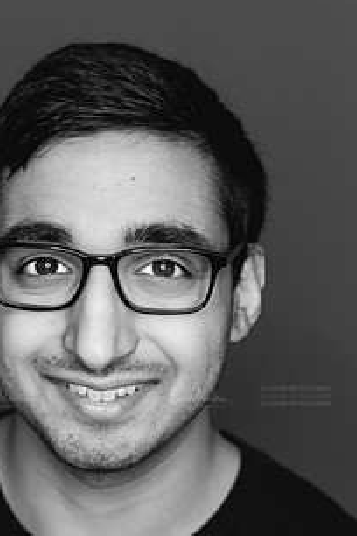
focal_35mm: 125
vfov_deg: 16.3
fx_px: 1859
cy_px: 370
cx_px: 103
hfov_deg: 11.0
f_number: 3.5
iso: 2000
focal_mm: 85
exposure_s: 1/250
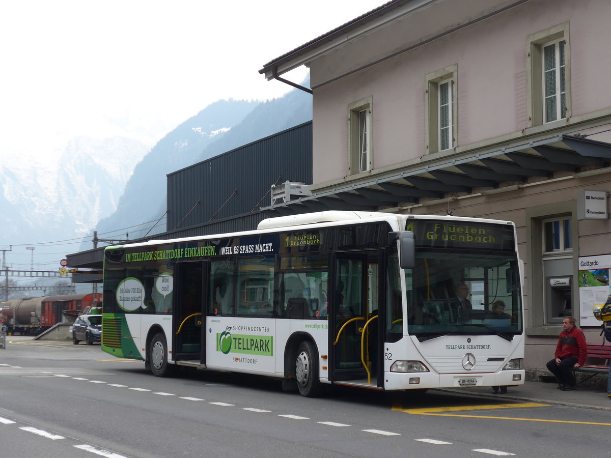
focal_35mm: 62
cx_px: 306
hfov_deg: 31.2
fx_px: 1094
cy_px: 229
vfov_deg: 23.7
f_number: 3.7
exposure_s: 1/320
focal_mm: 12.7
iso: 80
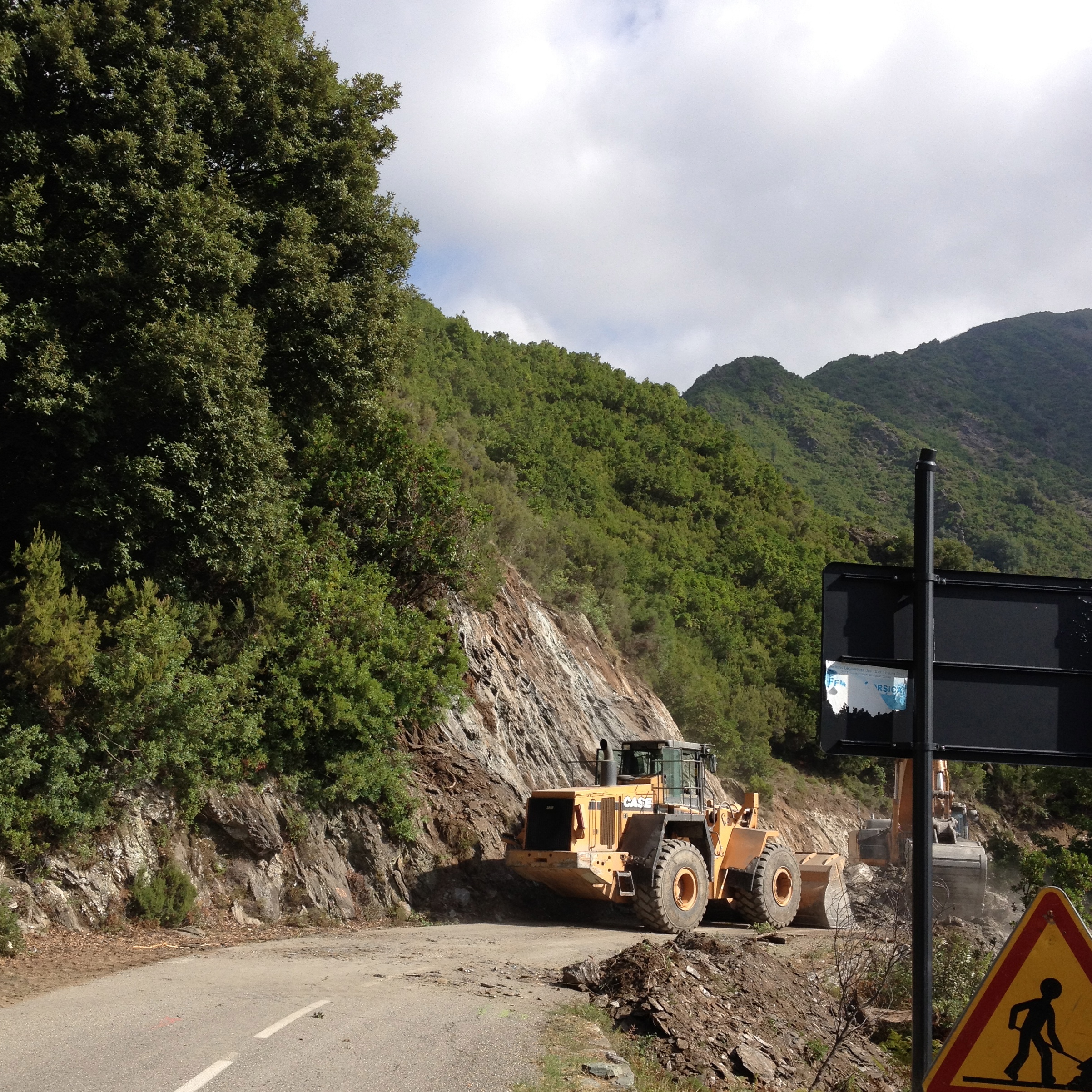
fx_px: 1499
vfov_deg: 39.9
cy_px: 650
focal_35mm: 42
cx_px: 545
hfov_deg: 40.0
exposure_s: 1/1227
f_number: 2.4
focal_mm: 4.28
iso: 64
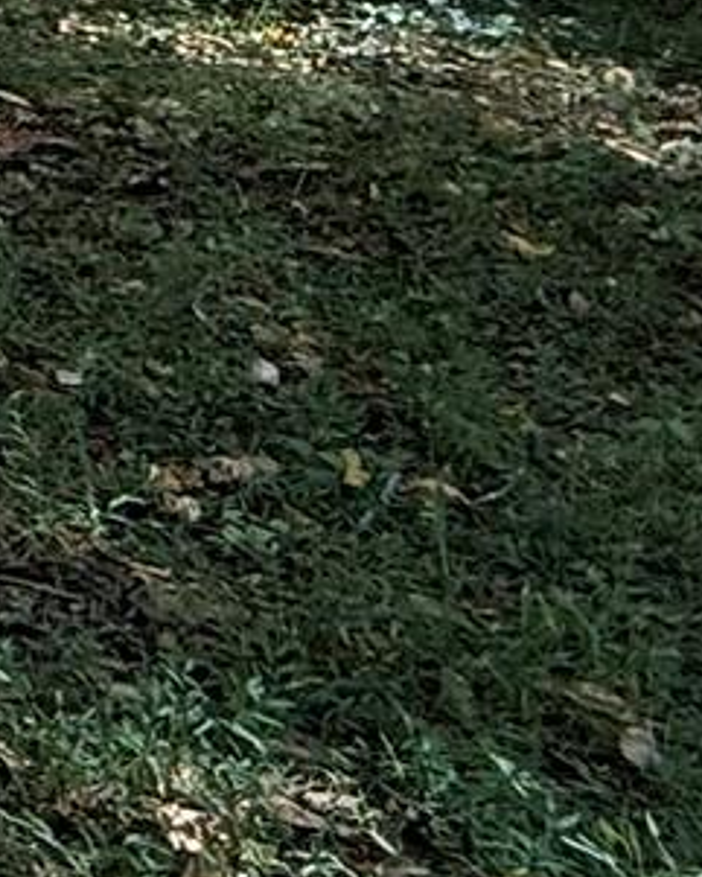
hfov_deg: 10.3
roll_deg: +1.7
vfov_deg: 18.9
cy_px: -306
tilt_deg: -12.7
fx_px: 2414
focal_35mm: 93
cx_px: -1555
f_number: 2.2
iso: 100
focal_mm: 2.22
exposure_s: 1/99
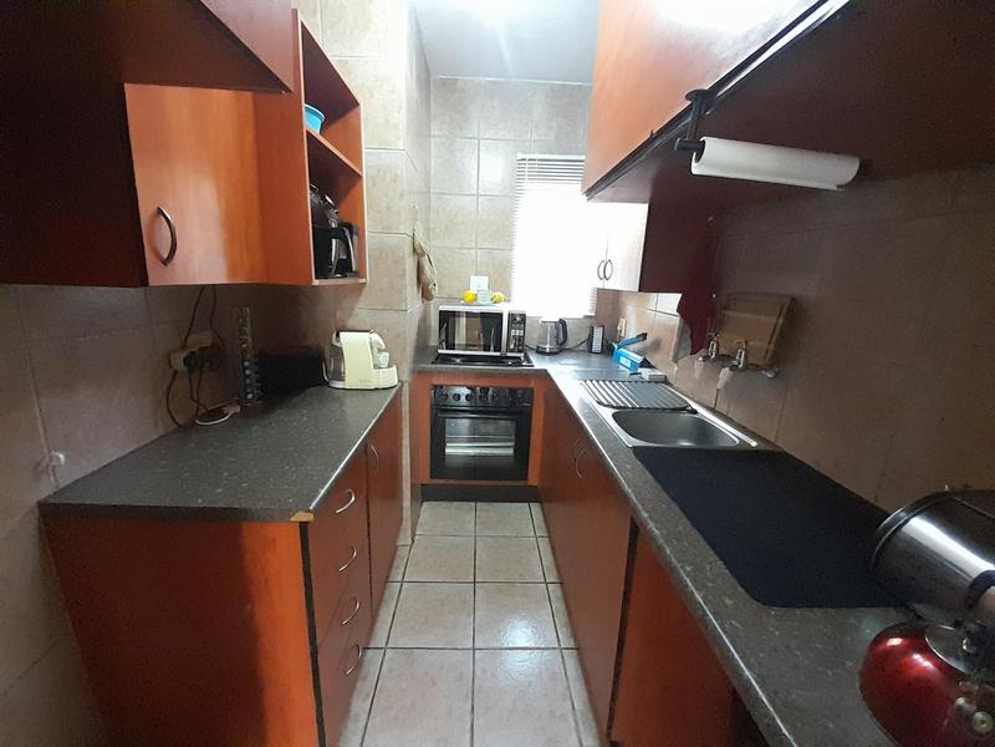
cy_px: 374
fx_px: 374
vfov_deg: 89.9
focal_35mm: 13
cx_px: 498
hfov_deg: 106.2
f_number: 2.2
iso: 640
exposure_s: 1/20
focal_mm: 1.13
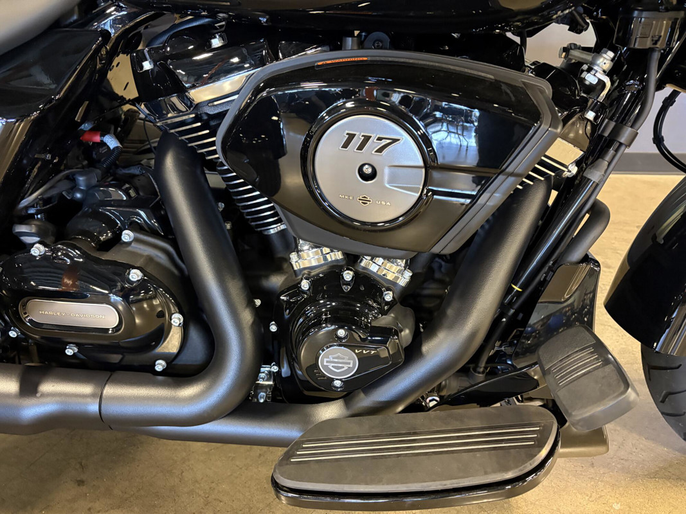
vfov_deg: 53.1
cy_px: 257
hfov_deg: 67.3
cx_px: 343
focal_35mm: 26
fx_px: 515
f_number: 1.6
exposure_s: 1/33
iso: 500
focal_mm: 5.96
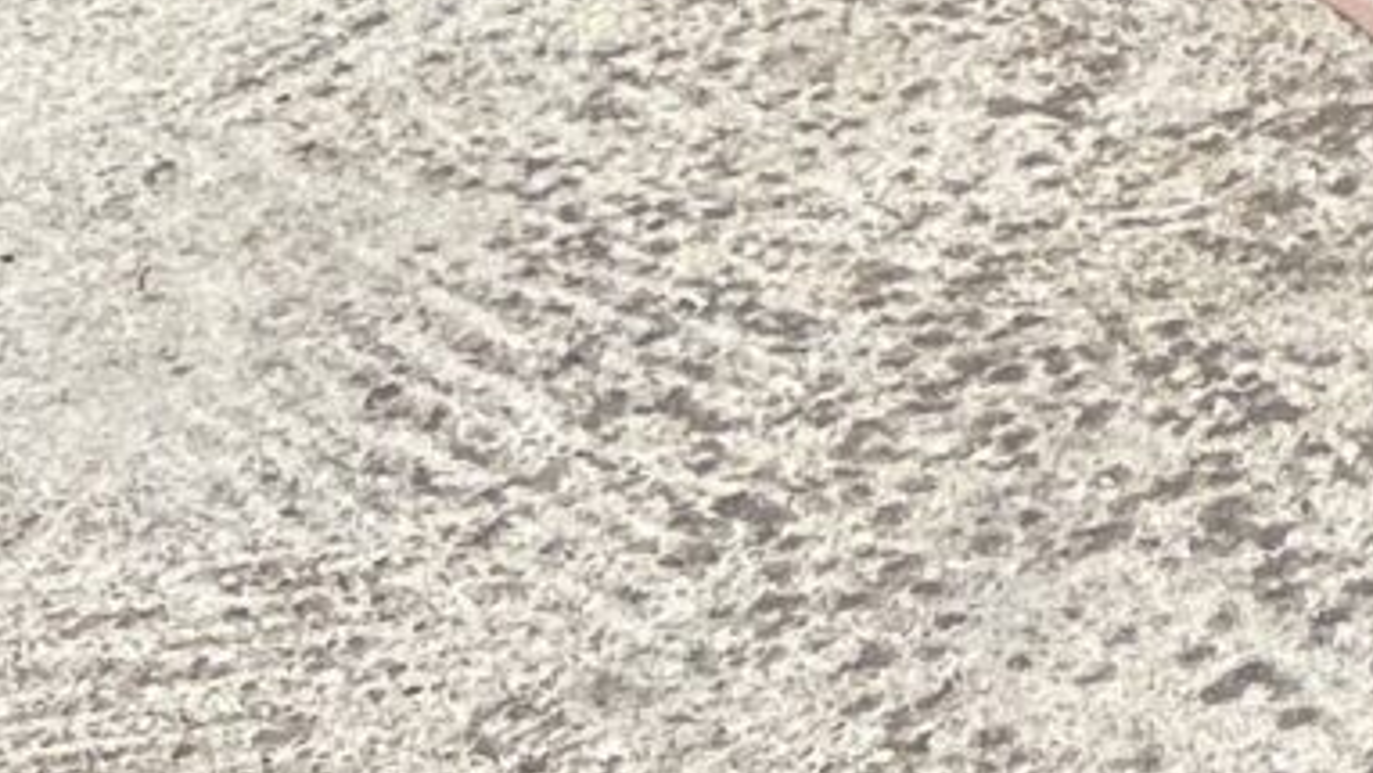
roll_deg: +1.9
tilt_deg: -4.2
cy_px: -2474
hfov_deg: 9.7
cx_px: 3555
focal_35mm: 190
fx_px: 6918
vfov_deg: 5.5
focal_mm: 5.1
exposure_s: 1/5319
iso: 50
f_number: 1.6
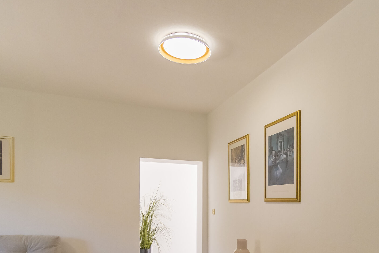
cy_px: 208
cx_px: 225
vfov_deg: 46.6
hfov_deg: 68.8
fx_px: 274
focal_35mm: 26
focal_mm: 10
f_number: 4.5
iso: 800
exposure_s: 1/250
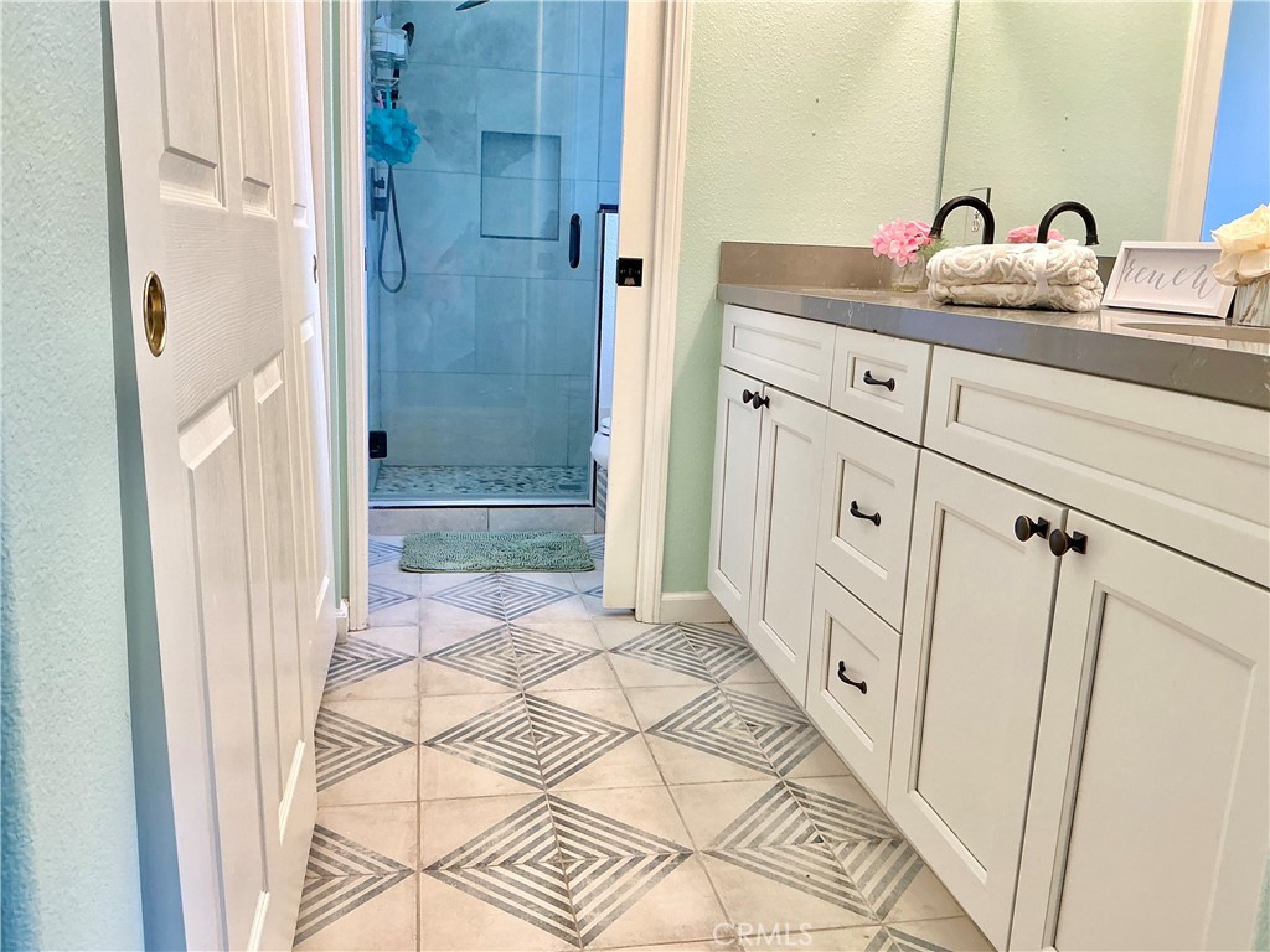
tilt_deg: -11.8
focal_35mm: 29
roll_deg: -2.5
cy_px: 476
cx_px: 635
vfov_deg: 48.2
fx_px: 1064
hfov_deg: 61.7
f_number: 1.8
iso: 64
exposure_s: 1/120
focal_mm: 3
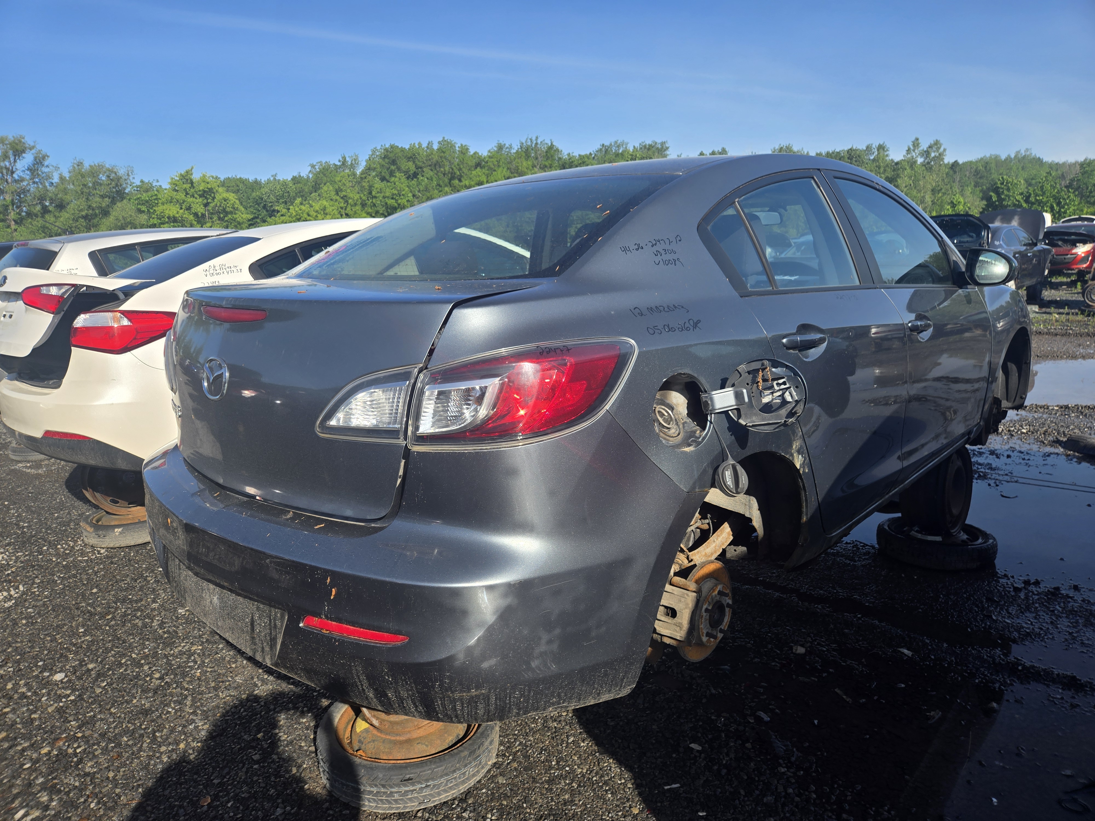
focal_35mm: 23
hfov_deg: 73.9
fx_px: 728
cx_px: 548
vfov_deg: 58.9
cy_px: 410
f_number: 1.8
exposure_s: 1/1461
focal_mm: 5.4
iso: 25
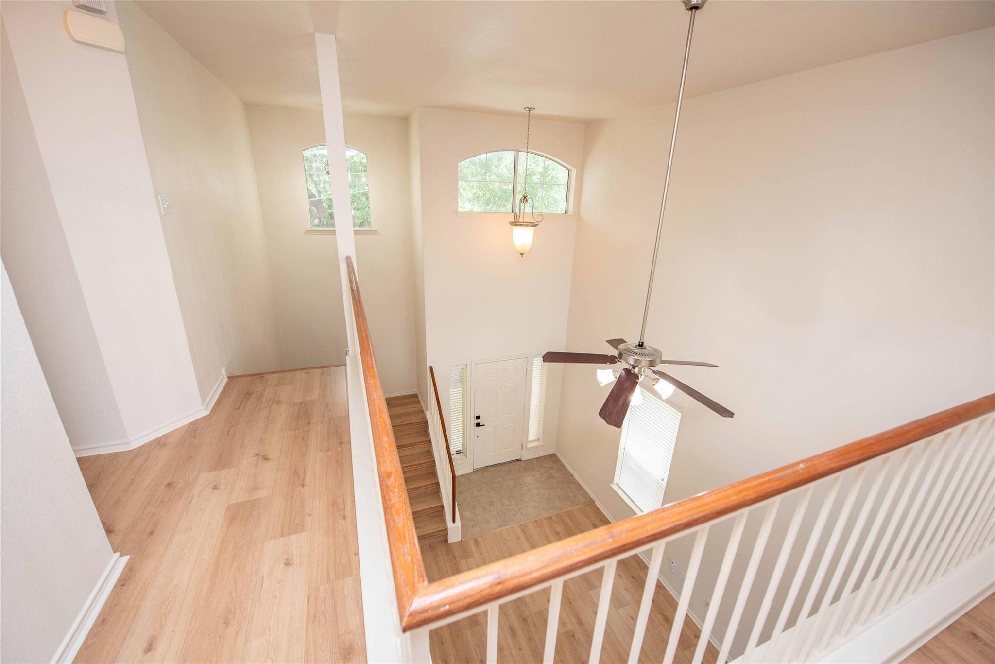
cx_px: 498
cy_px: 332
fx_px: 387
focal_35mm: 14
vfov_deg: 81.2
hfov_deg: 104.2
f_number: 5
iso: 800
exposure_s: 1/100
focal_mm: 14
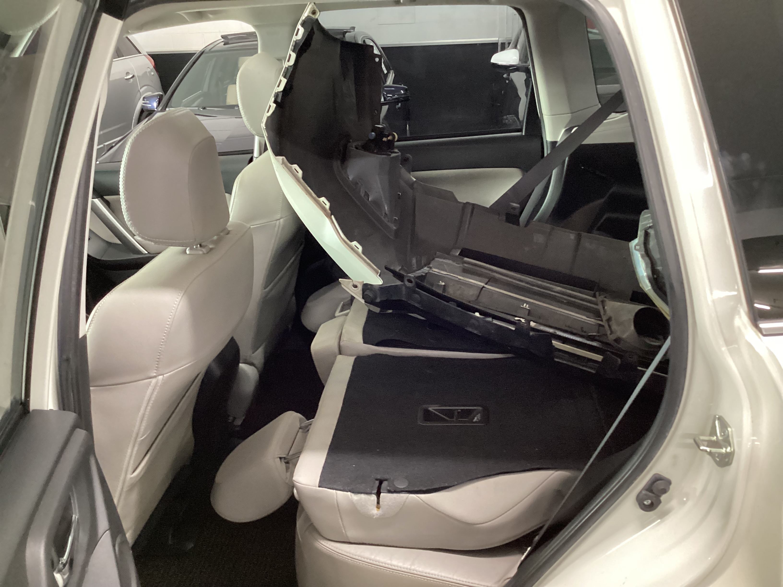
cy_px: 294
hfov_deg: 58.4
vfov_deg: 45.4
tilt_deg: -22.3
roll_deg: +2.2
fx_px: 701
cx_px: 392
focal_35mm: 31
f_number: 2.4
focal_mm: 3.3
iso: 500
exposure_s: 1/30
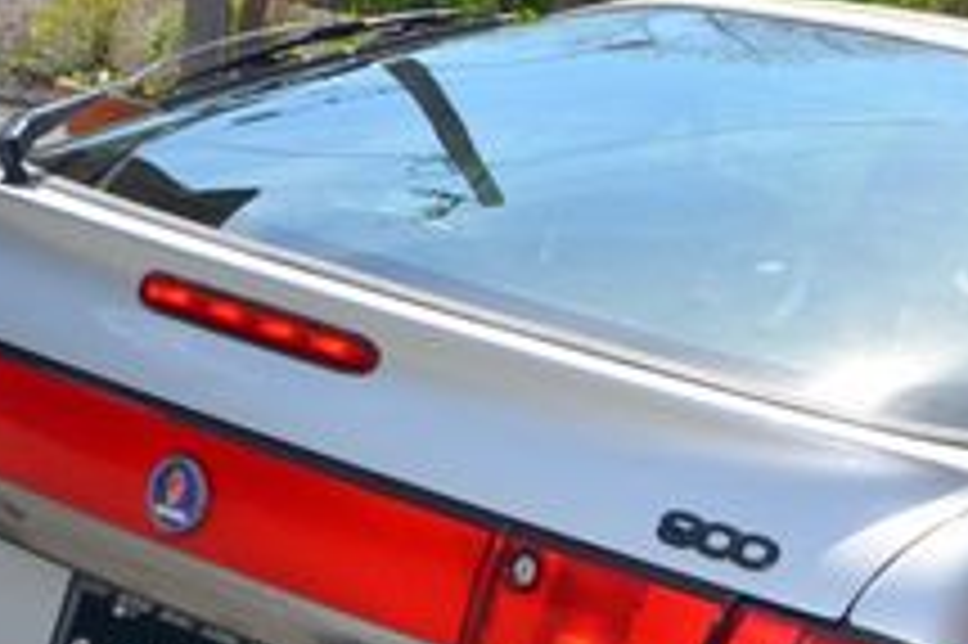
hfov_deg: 18.8
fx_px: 2875
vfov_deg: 12.6
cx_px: 864
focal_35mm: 107
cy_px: 658
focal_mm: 24
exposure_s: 1/200
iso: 100
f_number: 8
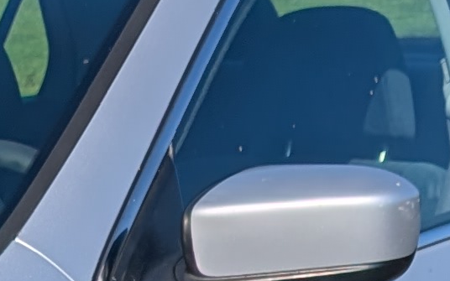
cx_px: -222
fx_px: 2379
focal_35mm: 194
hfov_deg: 10.4
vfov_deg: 6.3
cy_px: 762
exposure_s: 1/15873
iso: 21
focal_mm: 6.9
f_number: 1.68
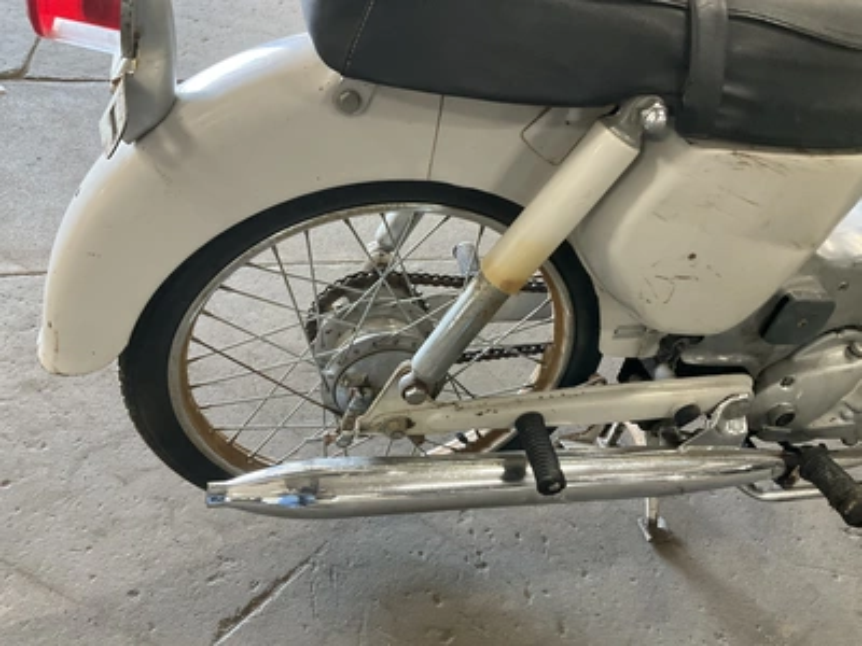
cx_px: 431
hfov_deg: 61.7
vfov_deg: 48.2
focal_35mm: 29
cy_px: 323
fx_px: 722
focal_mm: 3
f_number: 1.8
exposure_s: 1/60
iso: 160
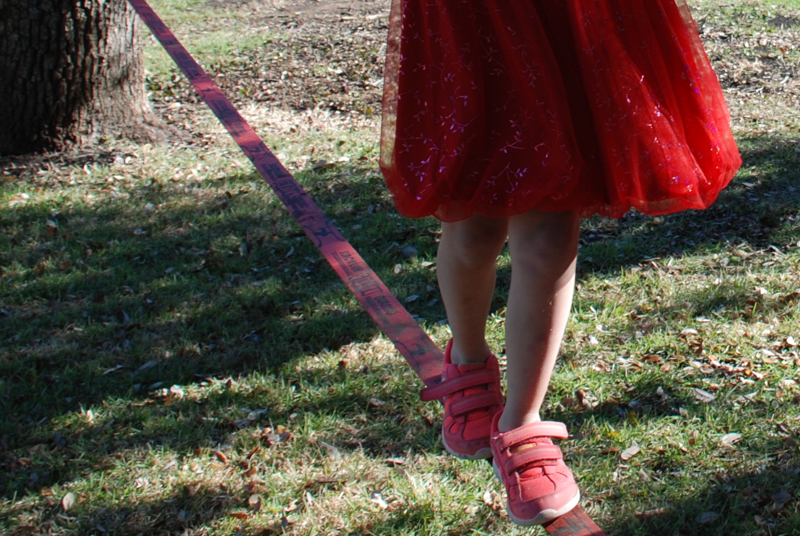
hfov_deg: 25.3
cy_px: -95
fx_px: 1691
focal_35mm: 76
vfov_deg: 17.2
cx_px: 804
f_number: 5.6
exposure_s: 1/125
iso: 100
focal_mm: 20
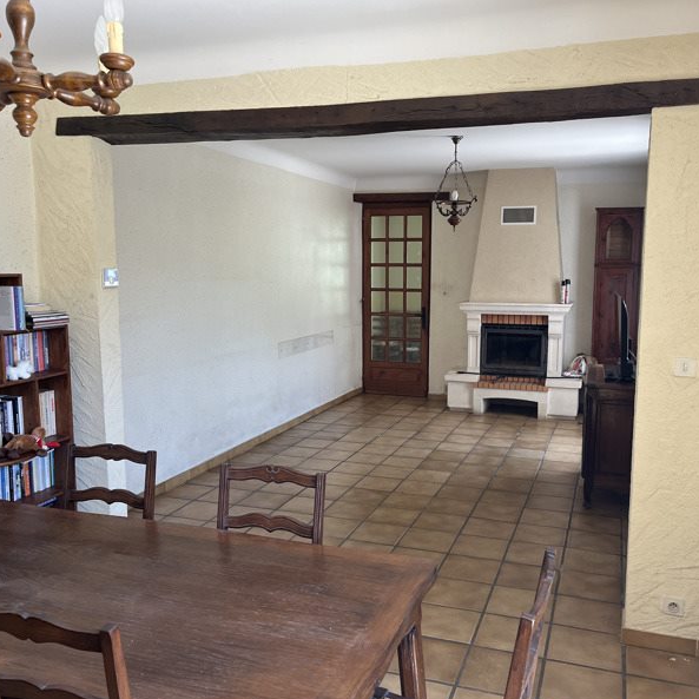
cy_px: 352
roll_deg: +1.2
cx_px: 365
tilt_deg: -7.5
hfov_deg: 52.5
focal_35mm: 31
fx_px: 708
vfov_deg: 52.5
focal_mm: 5.1
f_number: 1.6
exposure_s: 1/109
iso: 125
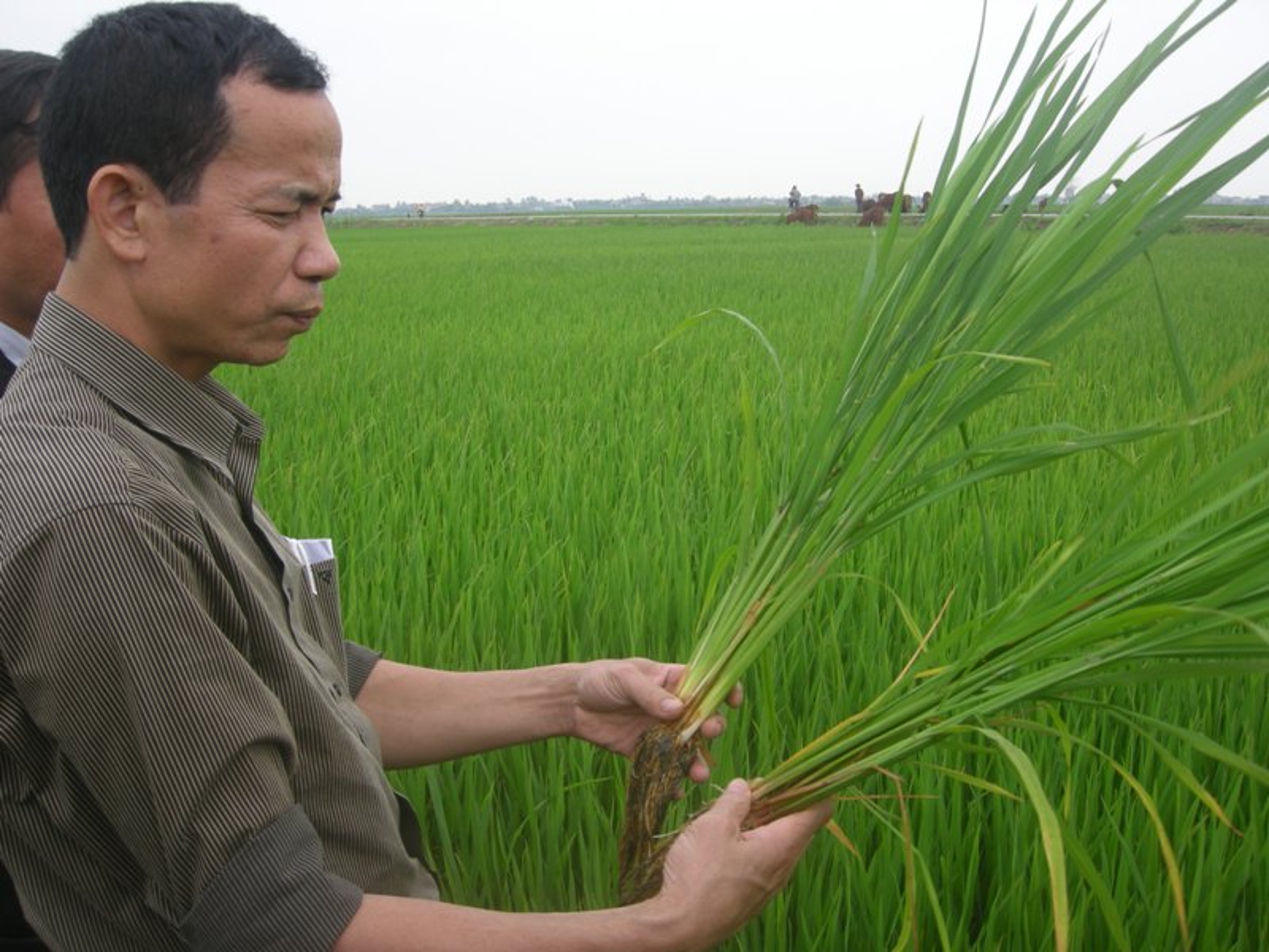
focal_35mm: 36
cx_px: 634
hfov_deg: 51.4
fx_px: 1320
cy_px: 476
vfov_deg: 39.7
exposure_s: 1/75.3
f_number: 3.8
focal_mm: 7.5
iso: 64
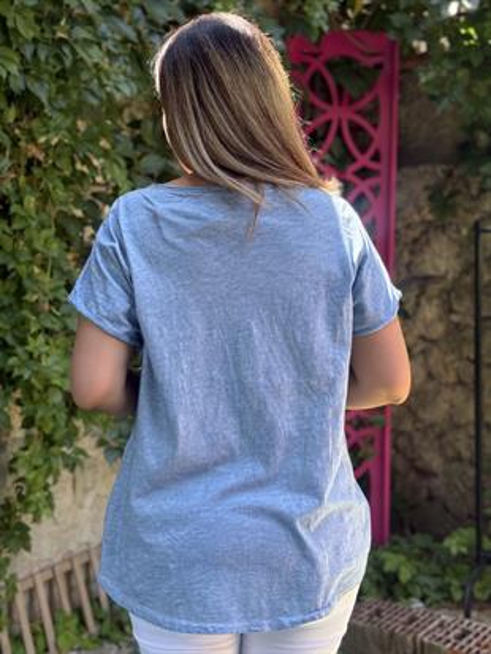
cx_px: 246
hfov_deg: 30.3
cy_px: 327
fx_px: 907
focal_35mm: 48
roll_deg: +0.0
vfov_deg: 39.6
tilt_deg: -3.9
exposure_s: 1/278
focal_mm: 6.76
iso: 80
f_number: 1.78
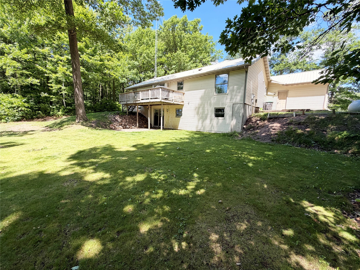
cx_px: 180
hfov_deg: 102.1
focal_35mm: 14
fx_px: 146
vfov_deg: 85.7
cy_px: 135
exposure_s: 1/419
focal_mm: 2.22
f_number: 2.2
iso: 64
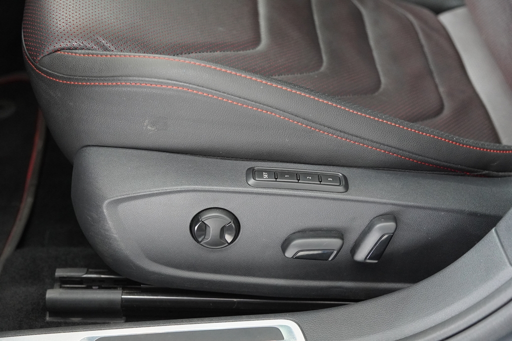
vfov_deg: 25.1
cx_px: 256
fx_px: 768
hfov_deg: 36.9
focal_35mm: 54
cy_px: 170
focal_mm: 36
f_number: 2.8
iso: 3200
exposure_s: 1/160
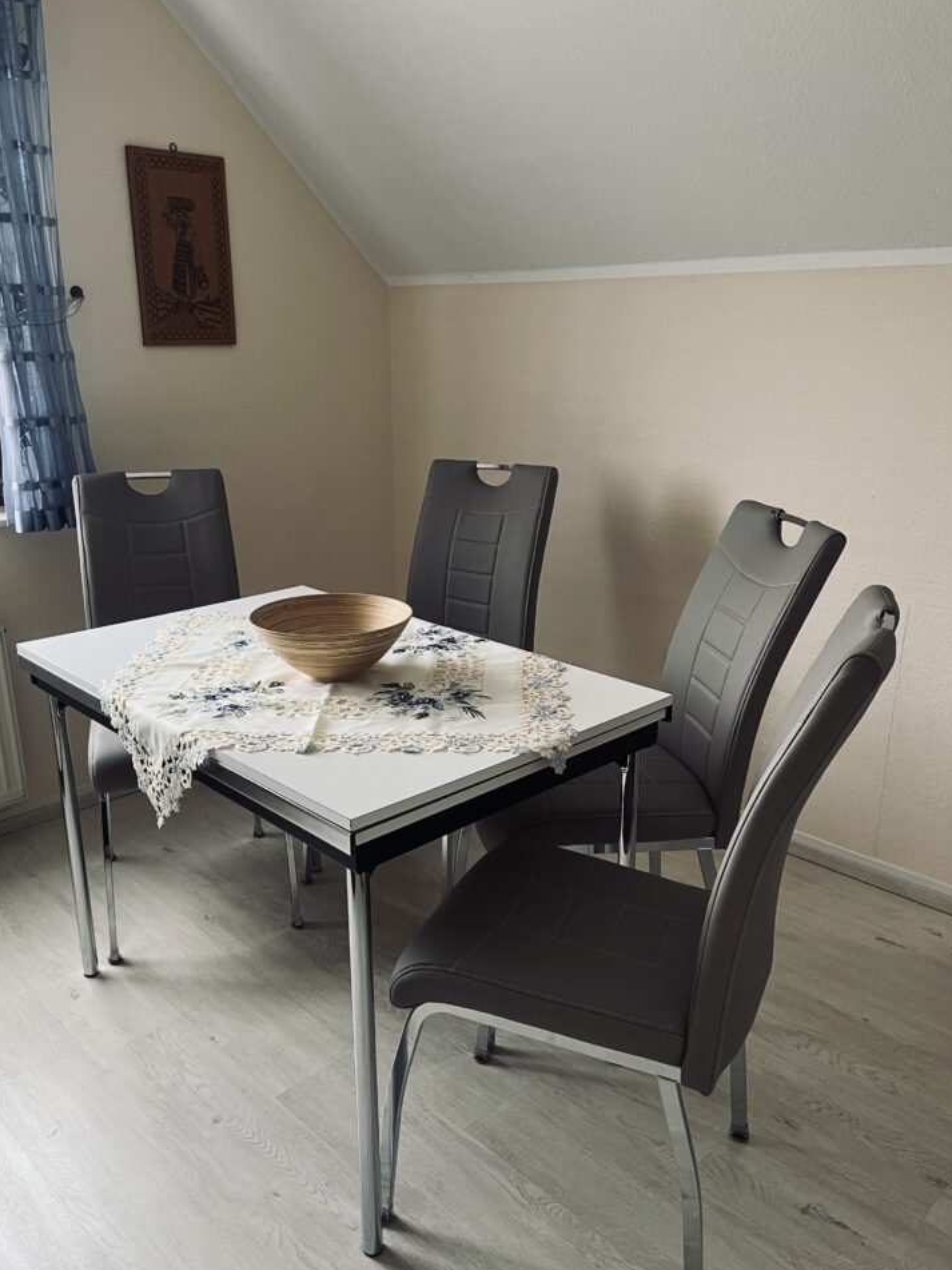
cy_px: 669
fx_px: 1027
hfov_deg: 49.7
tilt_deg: -18.6
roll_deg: +2.2
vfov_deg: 63.4
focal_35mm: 28
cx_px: 445
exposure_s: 1/91
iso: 125
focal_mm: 5.1
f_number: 1.6
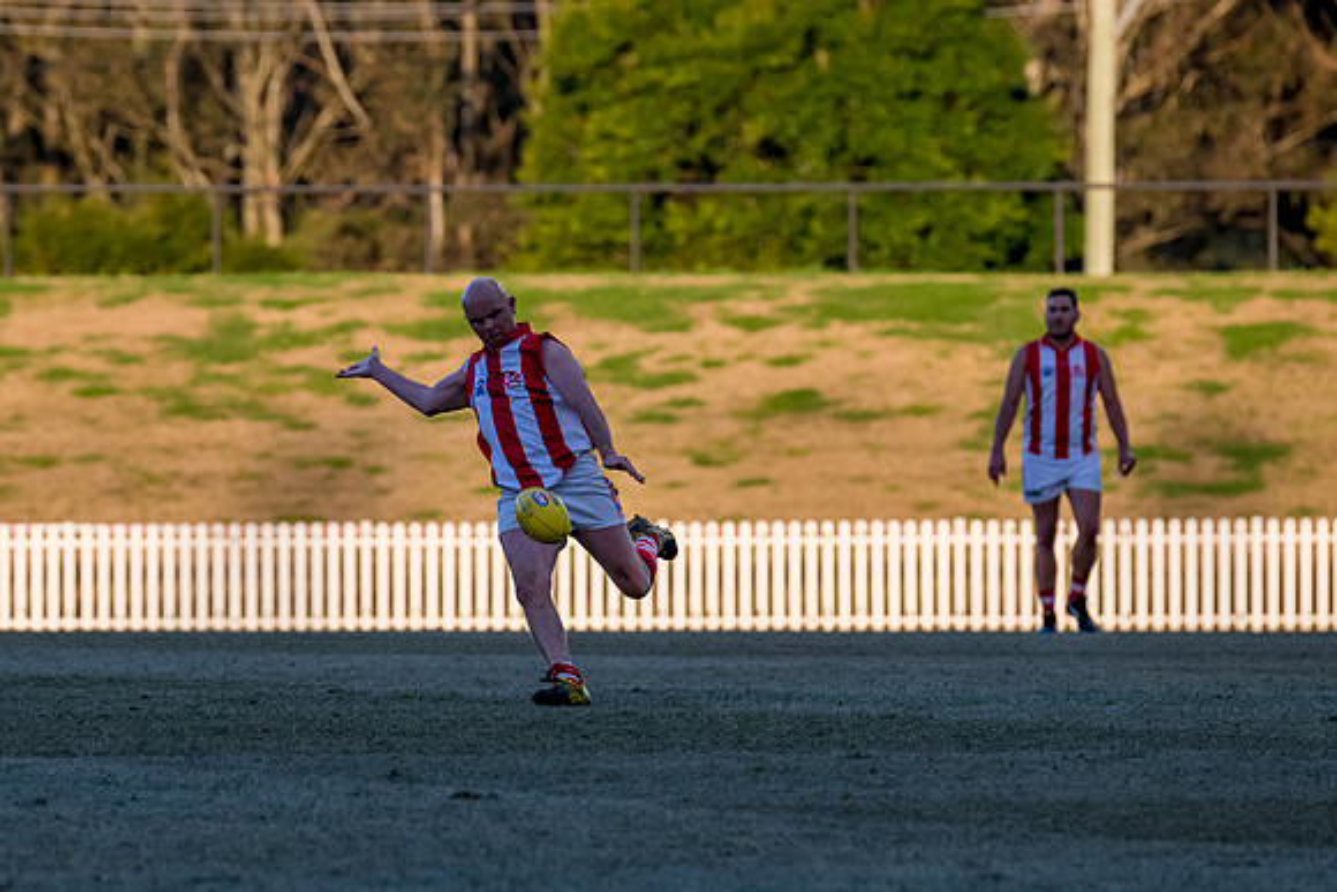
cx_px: 483
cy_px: 406
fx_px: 18123
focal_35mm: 488
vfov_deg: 2.8
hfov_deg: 4.2
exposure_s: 1/1600
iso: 800
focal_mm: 300
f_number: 5
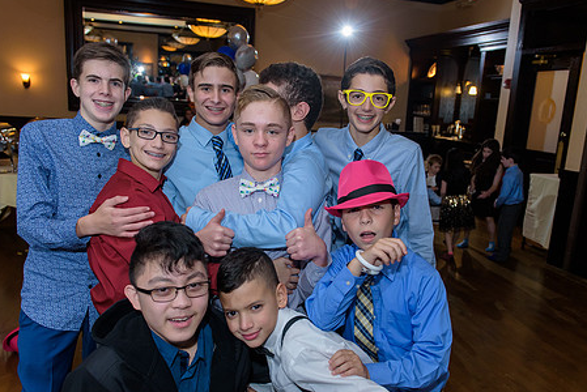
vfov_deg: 42.3
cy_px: 218
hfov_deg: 60.2
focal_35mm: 31
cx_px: 309
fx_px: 506
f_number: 3.2
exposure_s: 1/125
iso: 1250
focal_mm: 24
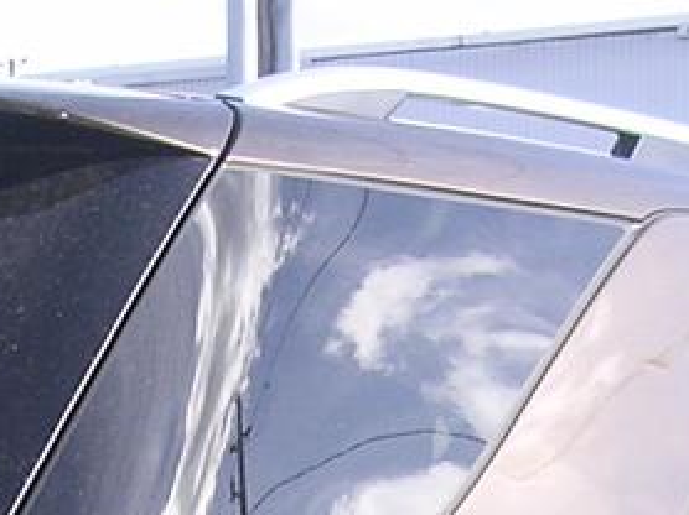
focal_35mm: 175
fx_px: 3480
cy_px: 1010
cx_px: 278
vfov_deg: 8.1
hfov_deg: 11.3
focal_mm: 5.8
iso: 100
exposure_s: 1/336
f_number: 2.8
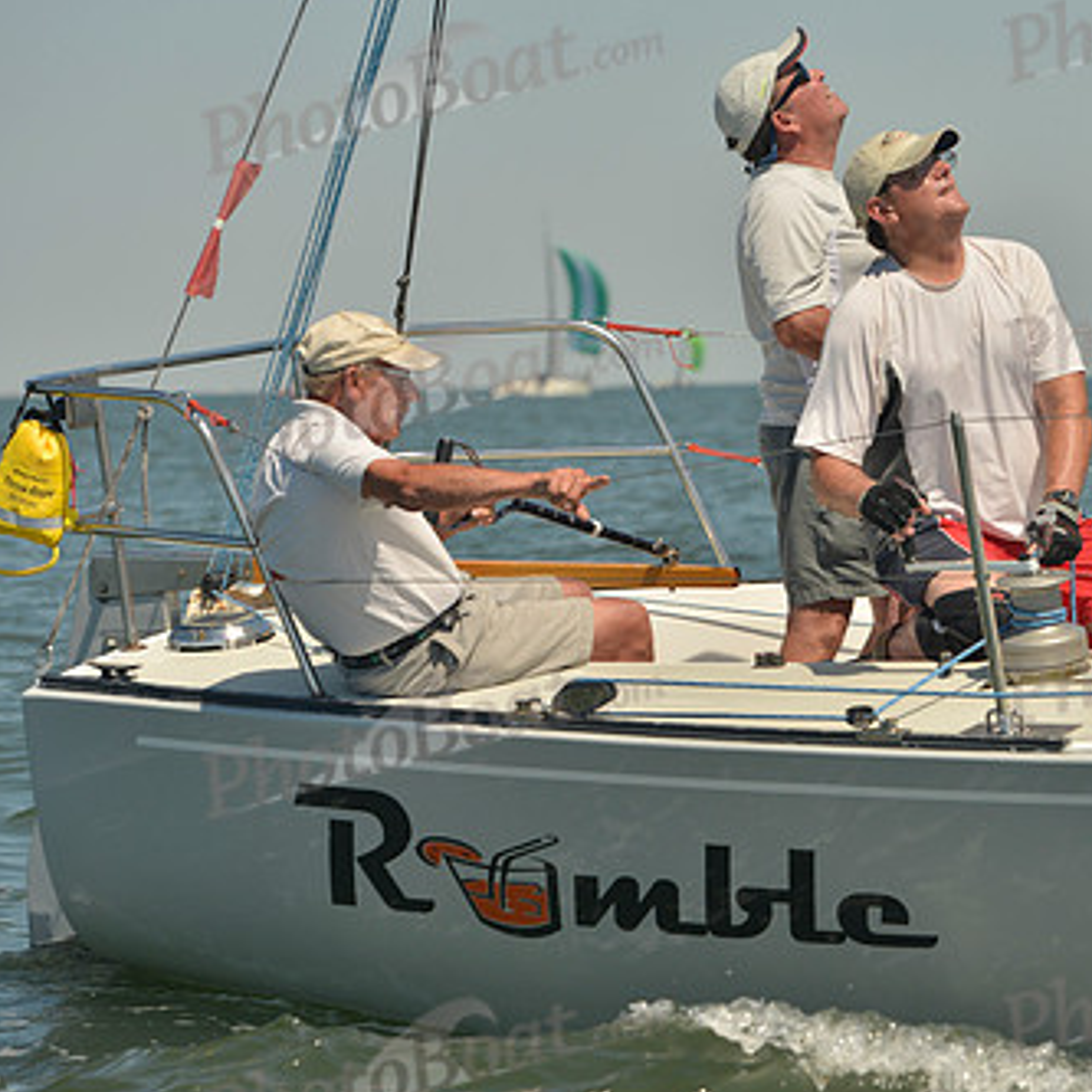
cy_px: 516
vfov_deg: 8.7
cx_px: 836
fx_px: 7138
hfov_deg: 8.7
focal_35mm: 200
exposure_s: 1/800
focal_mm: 135
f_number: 6.3
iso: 200
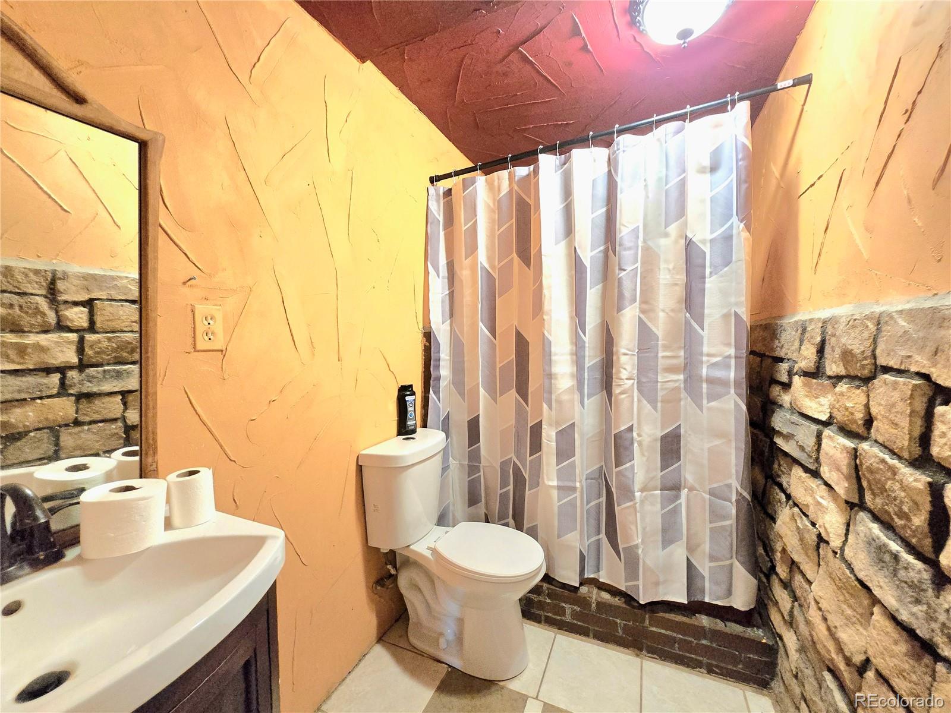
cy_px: 356
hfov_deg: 106.2
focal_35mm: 13
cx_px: 476
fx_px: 357
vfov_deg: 89.9
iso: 1600
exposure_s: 1/60.2
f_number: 2.2
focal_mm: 2.2
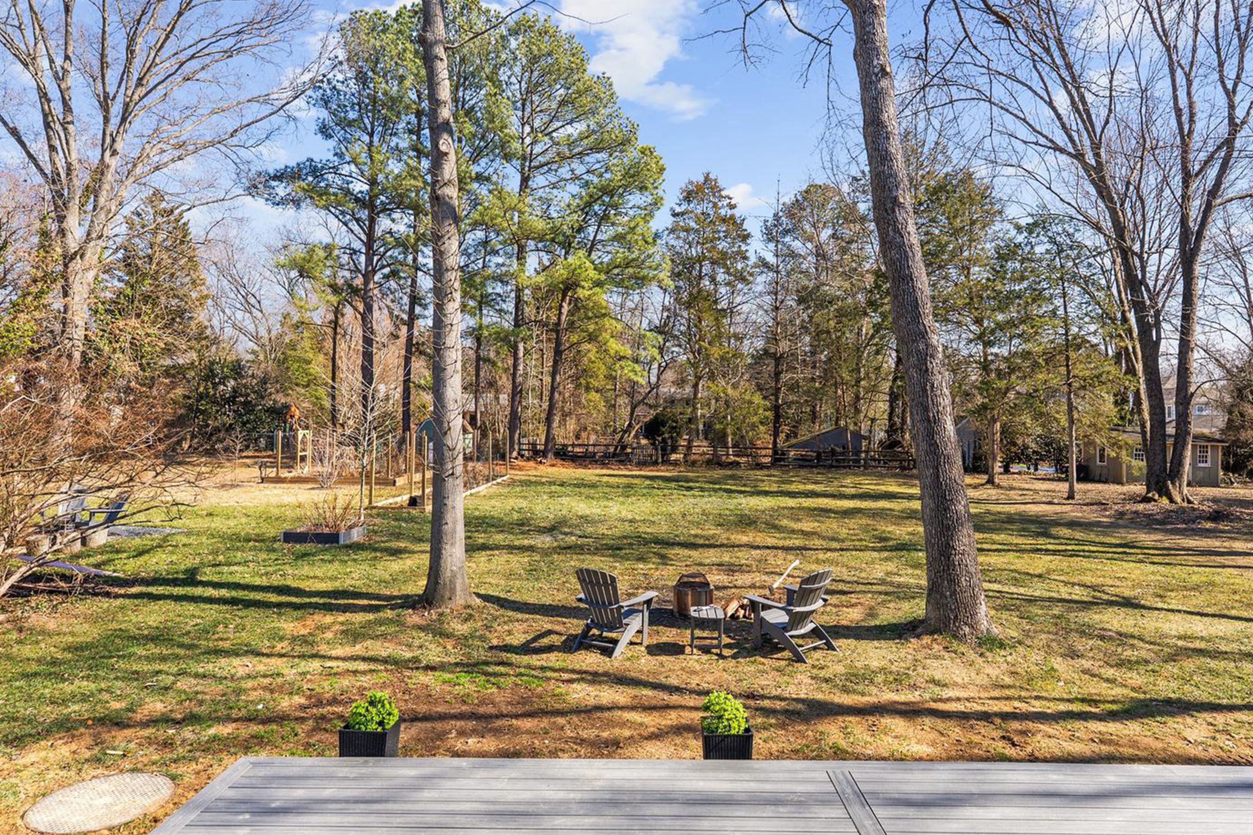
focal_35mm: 22
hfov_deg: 78.6
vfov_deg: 57.2
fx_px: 766
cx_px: 640
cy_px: 399
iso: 80
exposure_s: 1/125
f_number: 7.1
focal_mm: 21
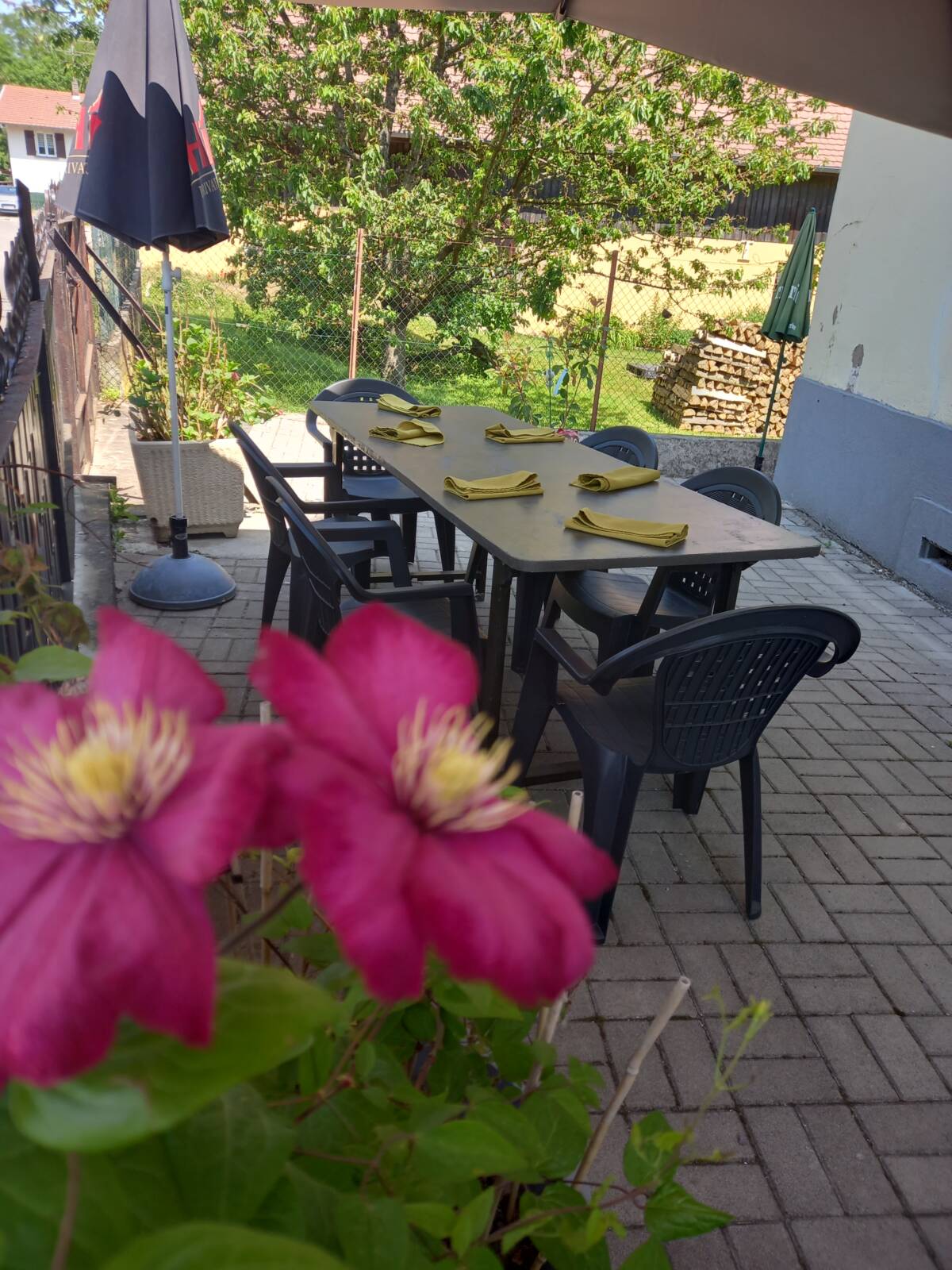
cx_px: 476
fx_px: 917
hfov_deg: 54.9
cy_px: 635
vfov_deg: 69.4
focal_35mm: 25
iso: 32
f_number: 2
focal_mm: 4.6
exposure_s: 1/120
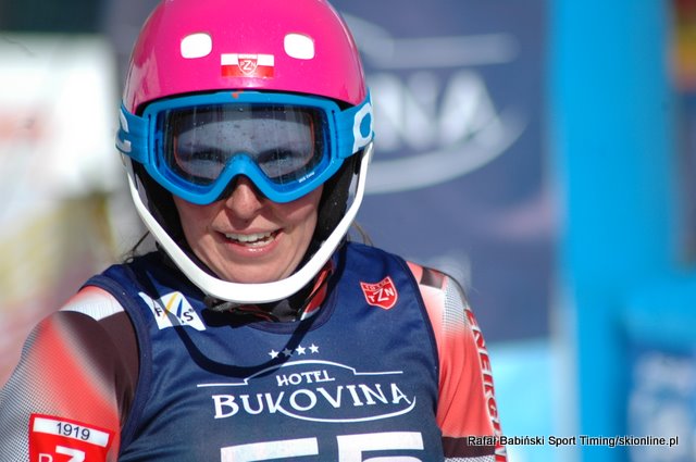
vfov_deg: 3.0
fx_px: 8689
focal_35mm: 450
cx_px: 348
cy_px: 231
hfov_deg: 4.6
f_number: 5.6
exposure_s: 1/2000
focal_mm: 300
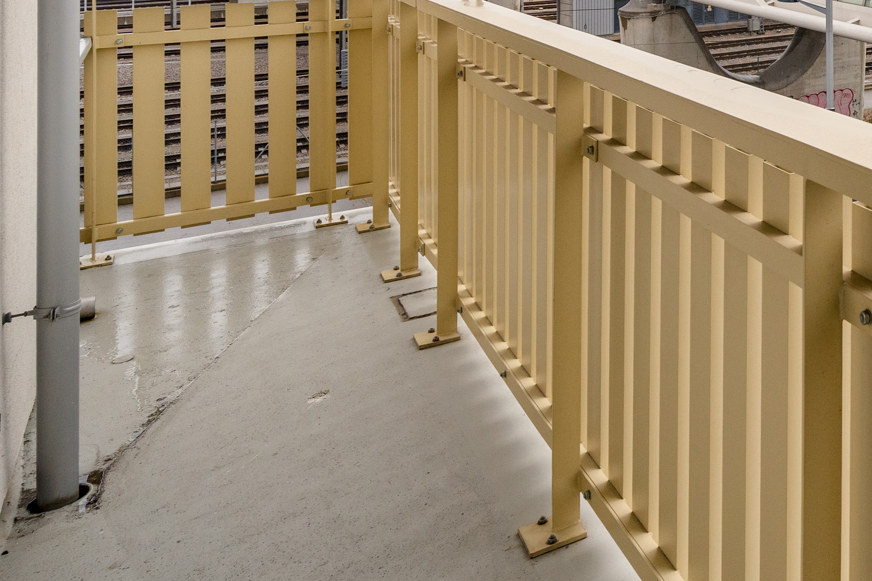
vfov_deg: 28.9
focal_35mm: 40
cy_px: -119
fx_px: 969
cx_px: 1060
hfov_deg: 36.6
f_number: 8
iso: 500
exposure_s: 1/800
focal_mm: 14
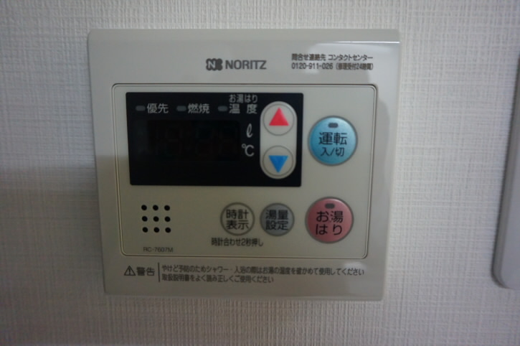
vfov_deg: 53.0
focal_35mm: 24
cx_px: 260
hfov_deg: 73.8
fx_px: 346
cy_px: 173
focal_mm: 16
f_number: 3.5
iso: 2500
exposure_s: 1/160
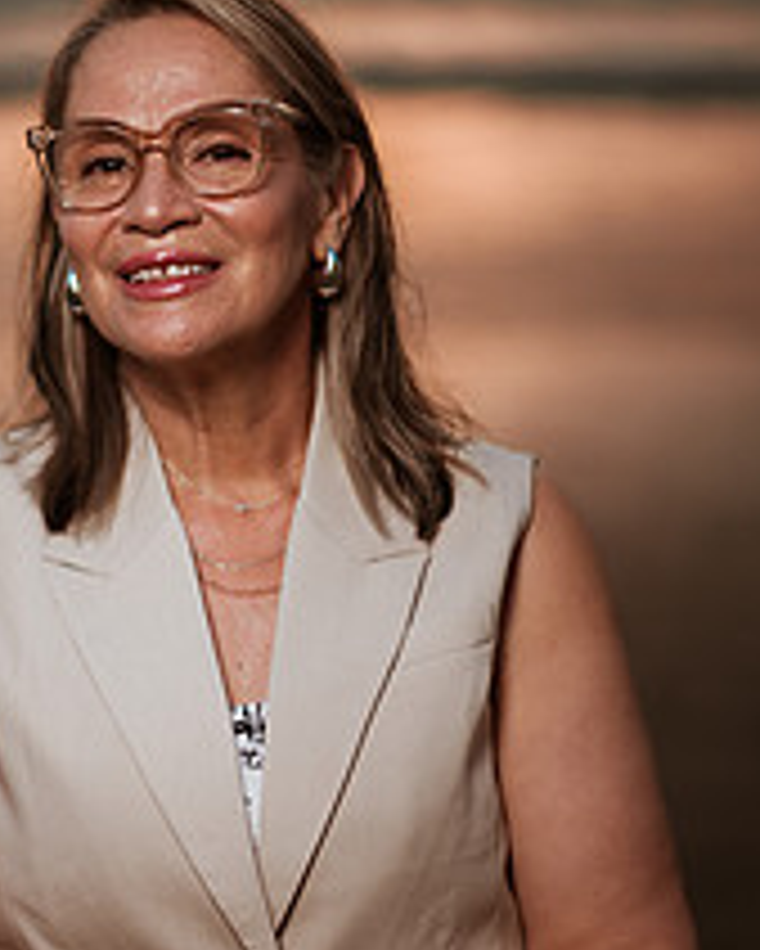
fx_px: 3259
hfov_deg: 13.3
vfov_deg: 16.6
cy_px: 536
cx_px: 189
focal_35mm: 116
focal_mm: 58
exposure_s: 1/3200
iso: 50
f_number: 1.4
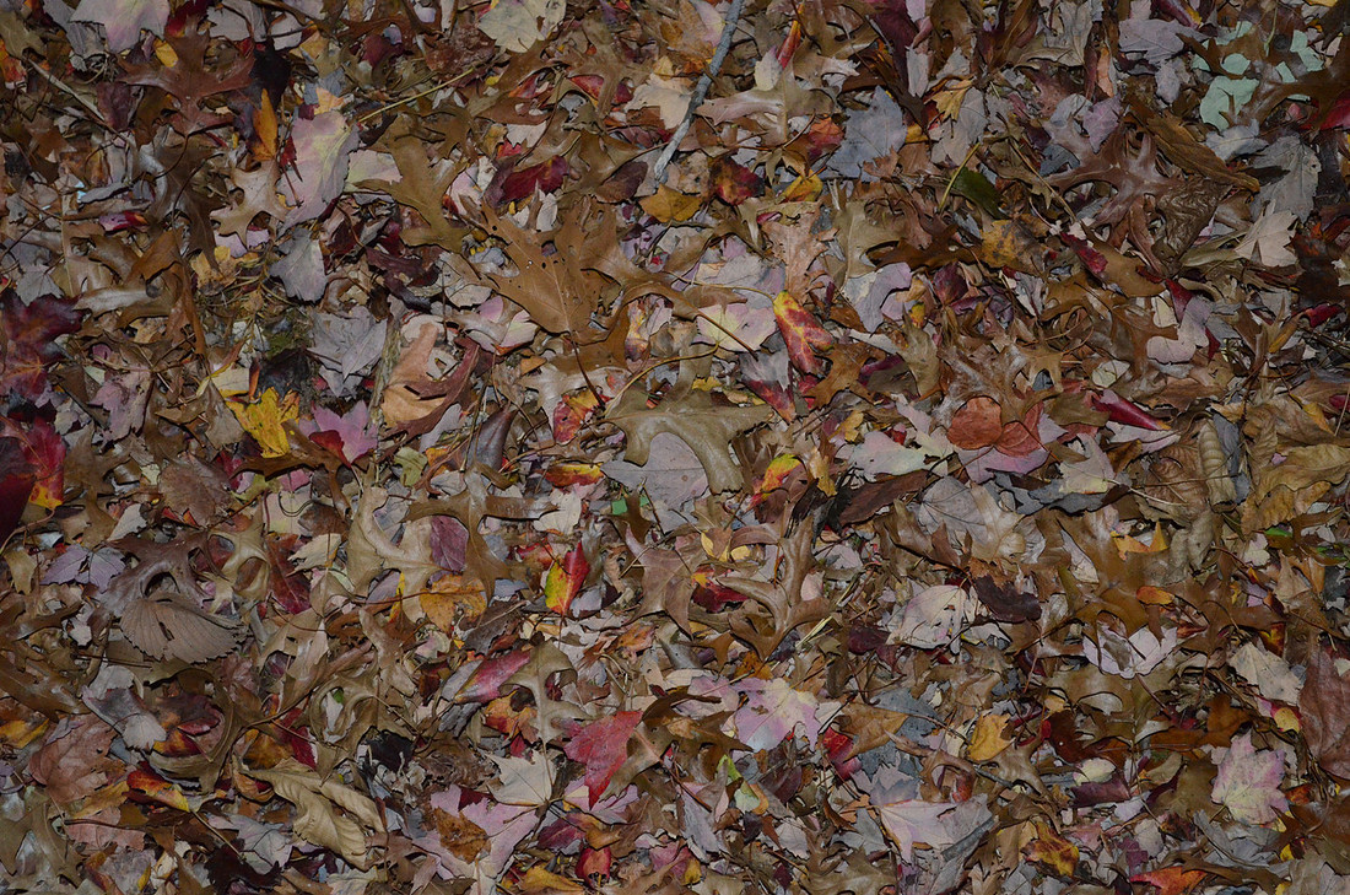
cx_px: 675
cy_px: 448
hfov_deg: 24.7
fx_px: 3088
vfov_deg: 16.5
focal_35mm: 82
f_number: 5.6
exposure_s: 1/60
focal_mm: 55
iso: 3200
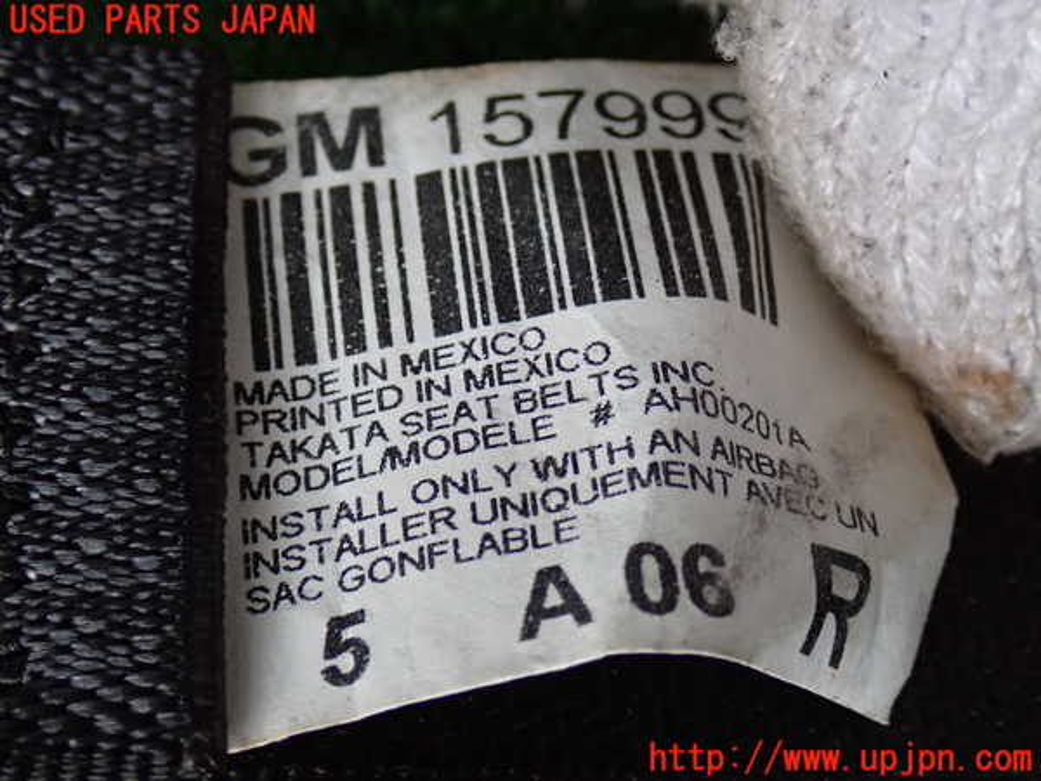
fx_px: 1865
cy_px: 390
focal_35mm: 62
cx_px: 520
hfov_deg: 31.2
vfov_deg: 23.7
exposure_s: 1/60
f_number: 3.6
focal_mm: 11.09
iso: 640
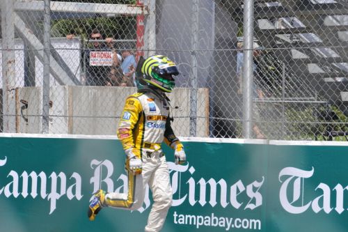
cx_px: 174
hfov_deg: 9.2
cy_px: 116
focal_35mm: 225
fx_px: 2174
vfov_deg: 6.1
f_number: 10
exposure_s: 1/1000
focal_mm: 150
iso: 400
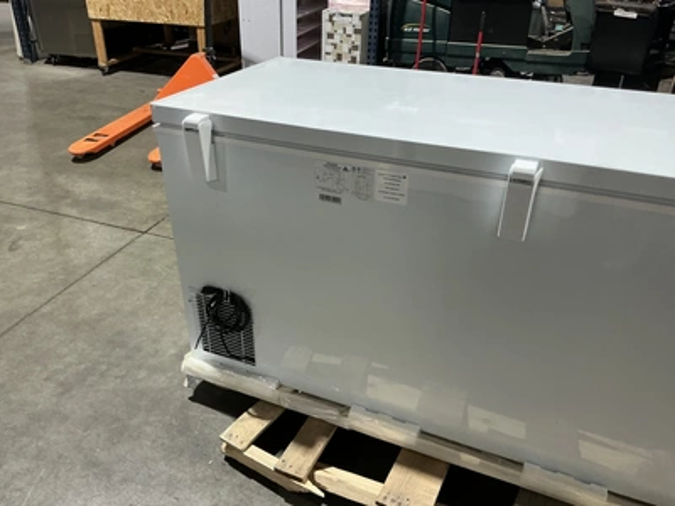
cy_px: 253
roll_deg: -2.6
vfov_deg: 49.7
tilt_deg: -29.7
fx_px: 546
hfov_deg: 63.4
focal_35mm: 28
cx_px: 338
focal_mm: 3
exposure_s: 1/60
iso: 160
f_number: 1.8
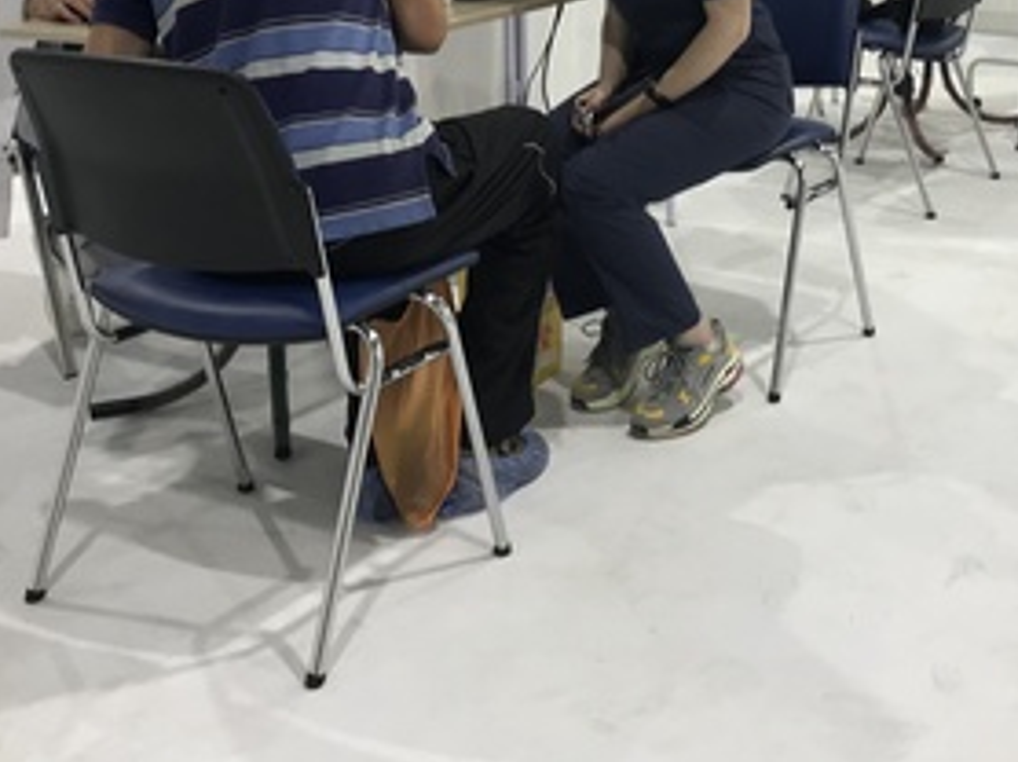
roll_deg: +1.7
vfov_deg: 24.0
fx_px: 1704
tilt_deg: -5.7
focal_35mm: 58
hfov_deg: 32.9
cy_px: -13
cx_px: 698
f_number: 1.8
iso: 25
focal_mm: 3.99
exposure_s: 1/50
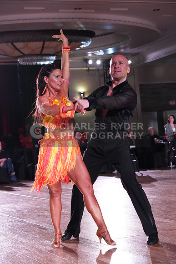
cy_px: 132
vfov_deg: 27.0
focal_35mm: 75
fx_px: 550
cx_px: 88
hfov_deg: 18.2
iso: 5000
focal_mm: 75
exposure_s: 1/320
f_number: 5
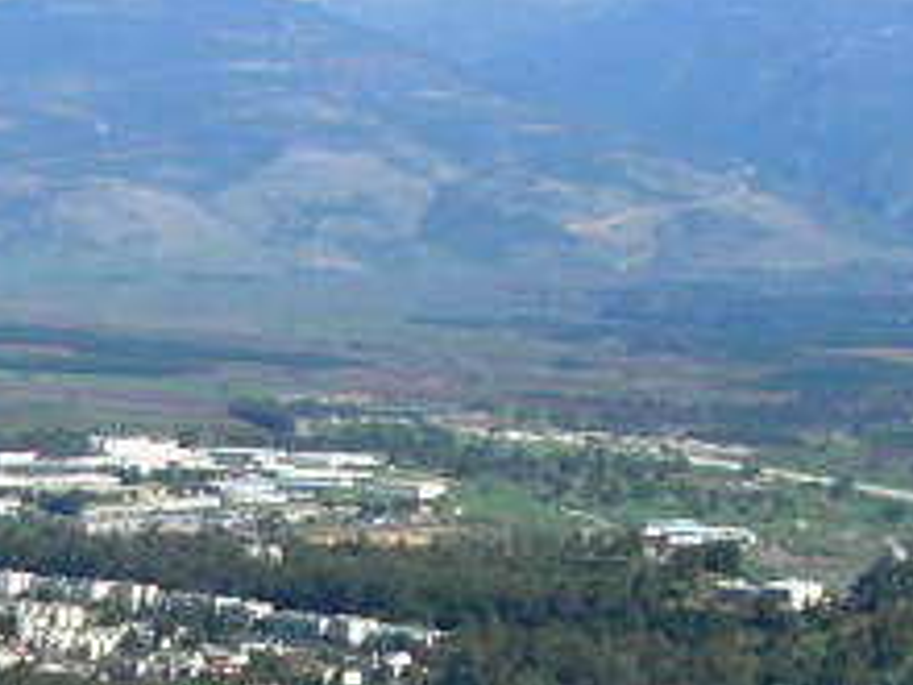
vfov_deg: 8.3
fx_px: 4668
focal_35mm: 177
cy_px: 855
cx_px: 162
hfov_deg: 11.1
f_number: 4.8
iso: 64
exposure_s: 1/595
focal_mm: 7.8
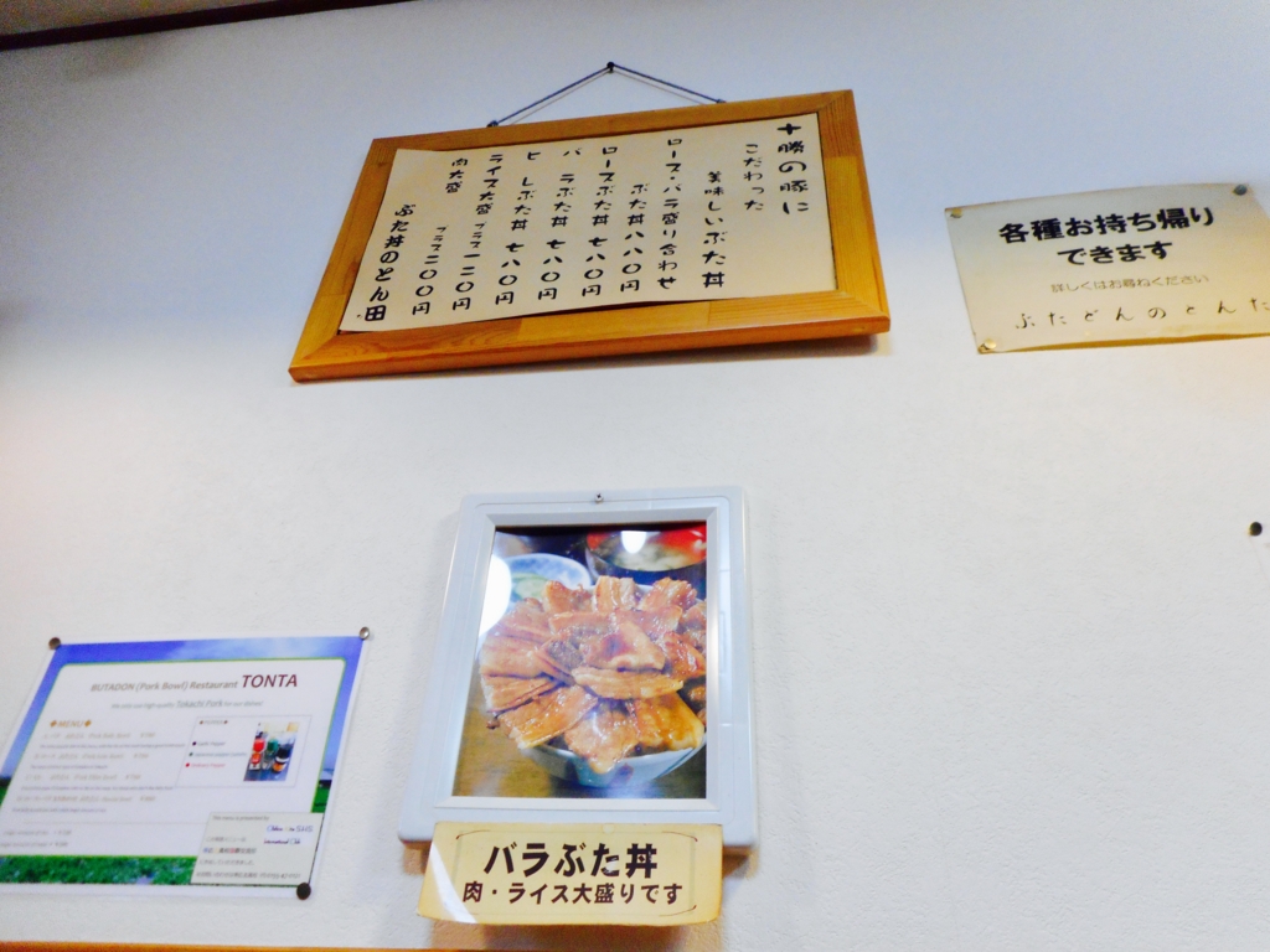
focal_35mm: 25
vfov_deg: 54.9
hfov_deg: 69.4
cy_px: 476
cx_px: 635
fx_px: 917
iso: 250
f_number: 3.7
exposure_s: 1/30
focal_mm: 4.5
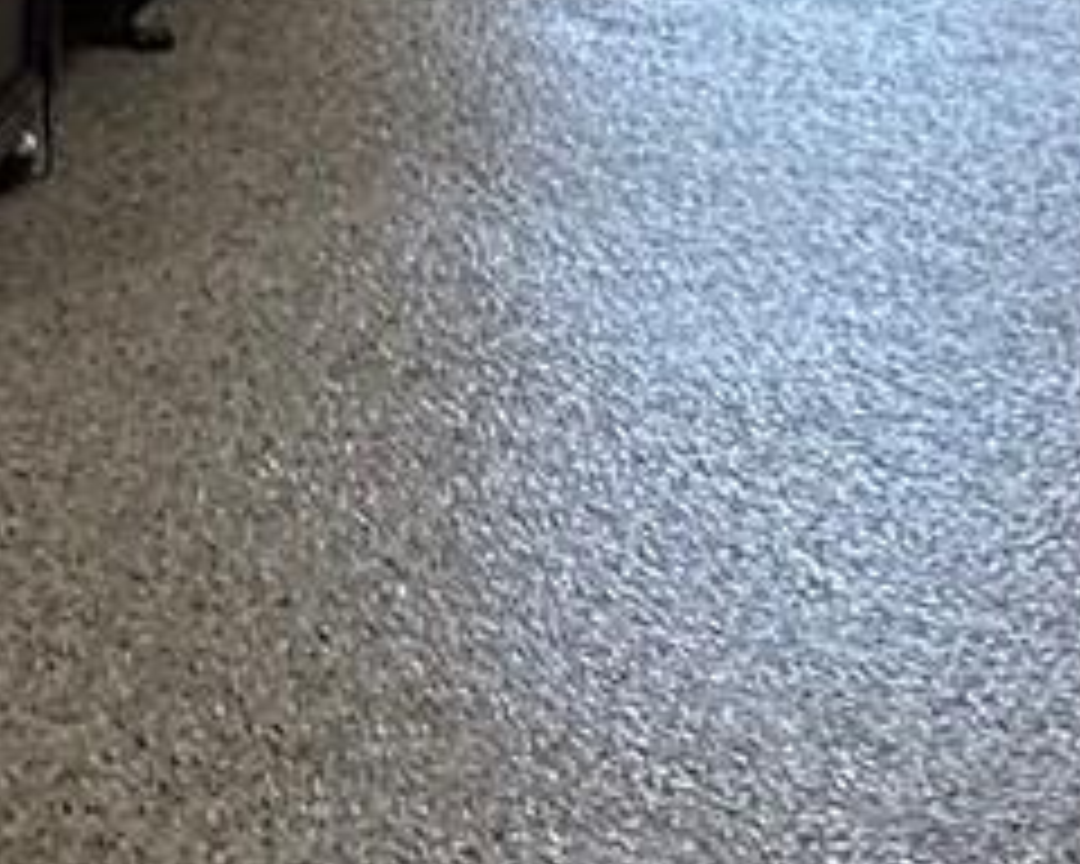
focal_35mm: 91
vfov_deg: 14.1
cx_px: -220
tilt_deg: -5.1
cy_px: -896
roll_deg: -1.6
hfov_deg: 19.8
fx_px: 2909
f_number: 2.2
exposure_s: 1/77
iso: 320
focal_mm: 2.22
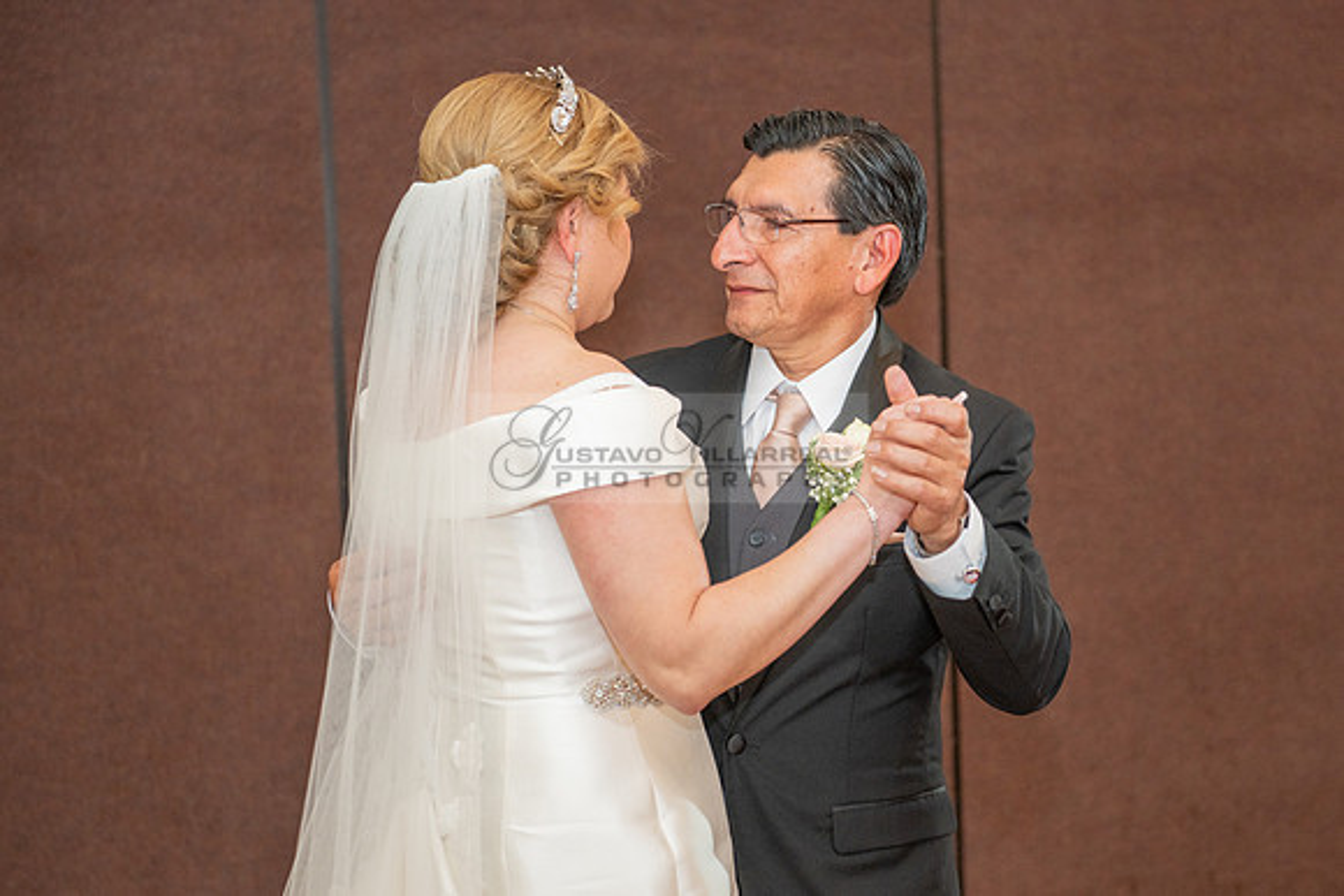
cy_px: 517
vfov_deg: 16.9
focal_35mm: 81
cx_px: 762
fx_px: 3018
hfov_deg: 25.1
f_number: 3.5
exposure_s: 1/125
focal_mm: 70
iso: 800
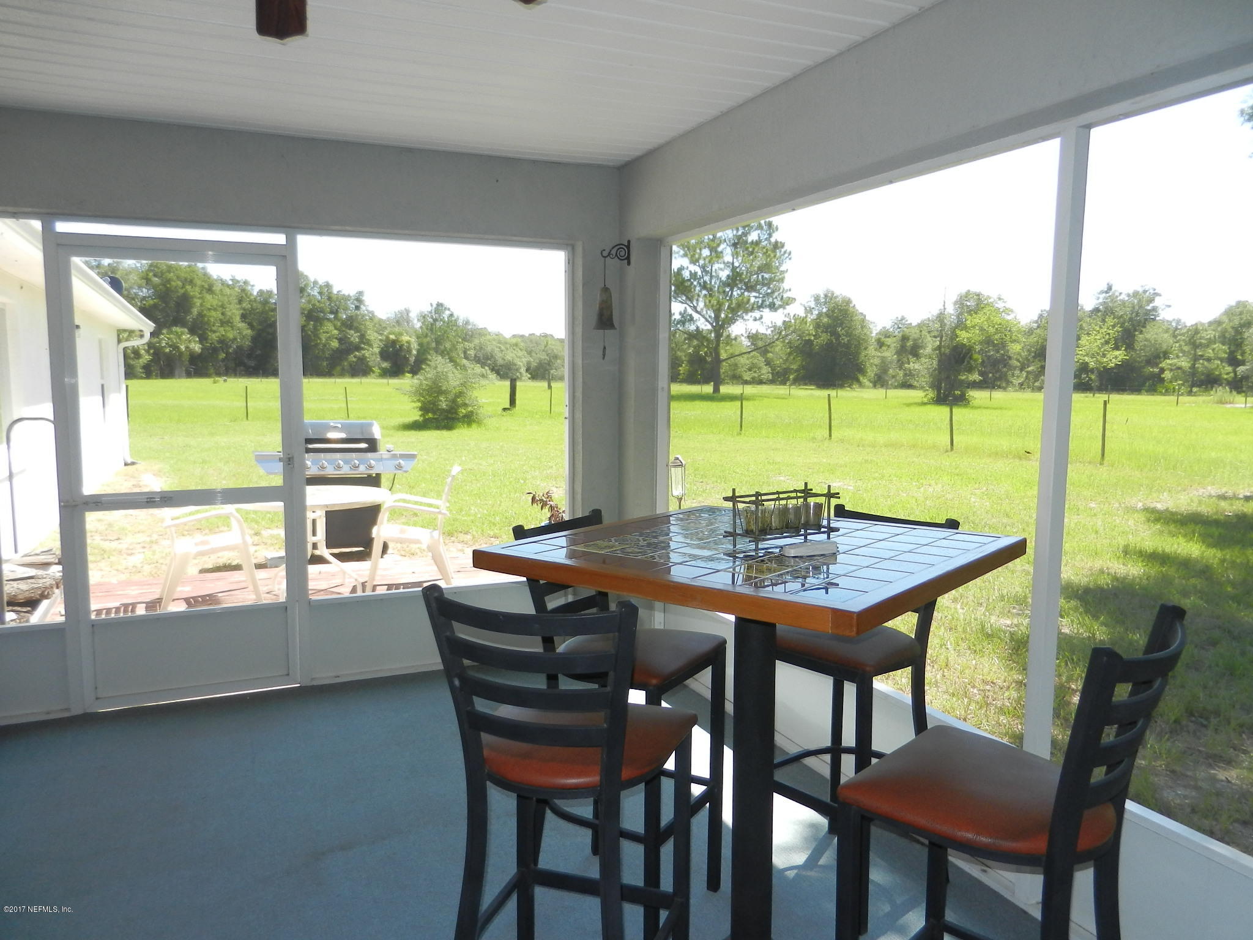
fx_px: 905
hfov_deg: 69.4
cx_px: 626
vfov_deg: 54.9
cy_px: 470
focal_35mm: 25
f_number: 3.5
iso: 160
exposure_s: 1/320
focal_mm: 4.5
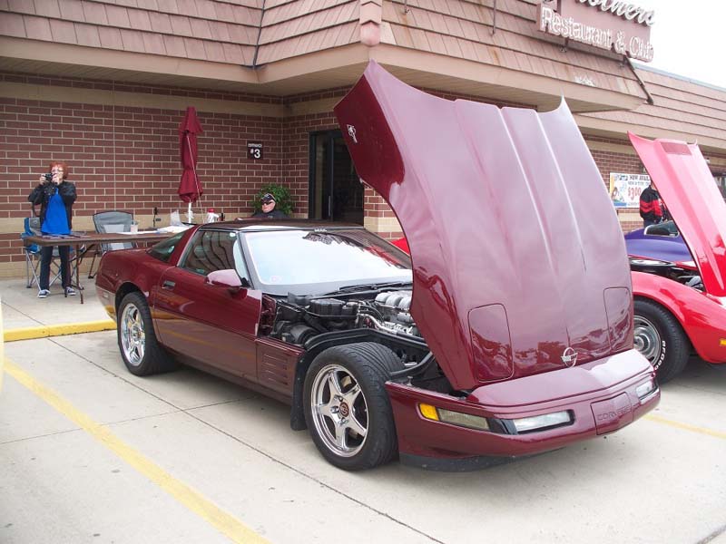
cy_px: 272
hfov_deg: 51.4
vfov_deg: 39.7
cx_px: 363
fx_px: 755
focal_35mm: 36
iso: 64
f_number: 2.8
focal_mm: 7.5
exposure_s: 1/160
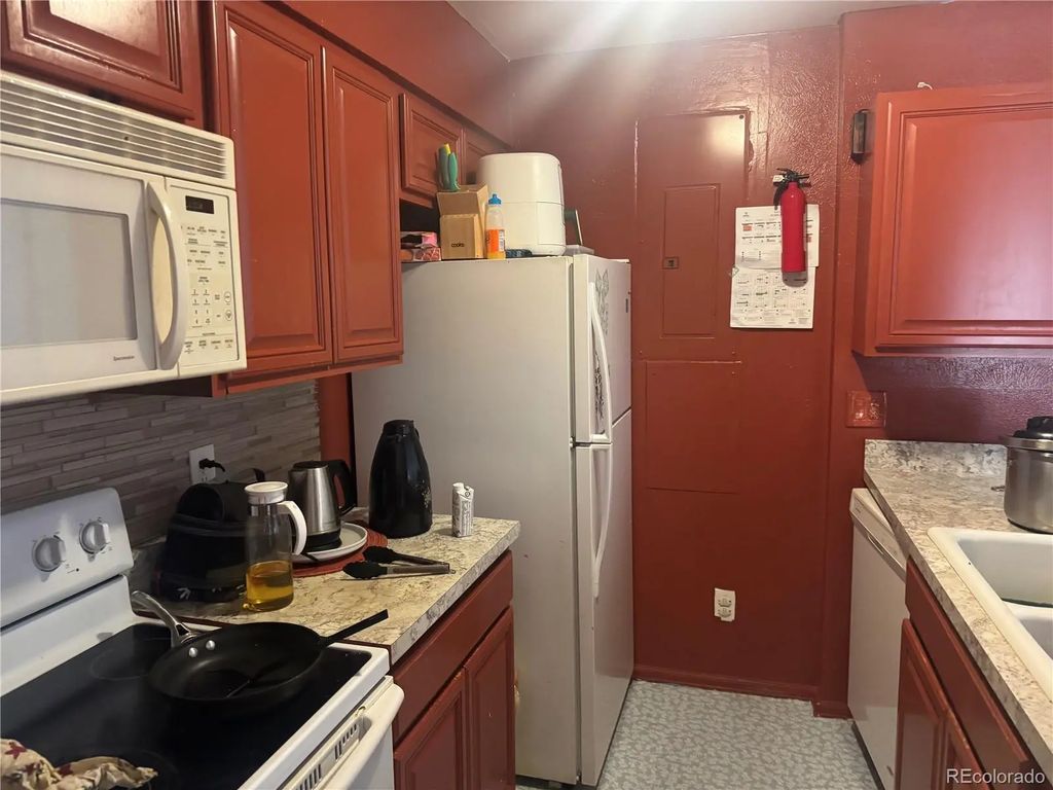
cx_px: 526
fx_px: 730
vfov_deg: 56.8
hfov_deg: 71.6
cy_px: 395
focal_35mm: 24
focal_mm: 6.76
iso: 800
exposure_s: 1/40
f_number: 1.78
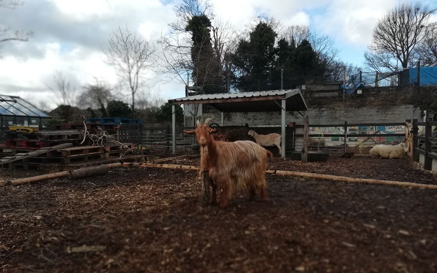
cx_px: 217
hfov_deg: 66.5
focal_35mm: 28
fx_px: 333
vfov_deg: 44.5
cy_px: 151
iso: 50
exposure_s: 1/494
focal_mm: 3.46
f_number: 4
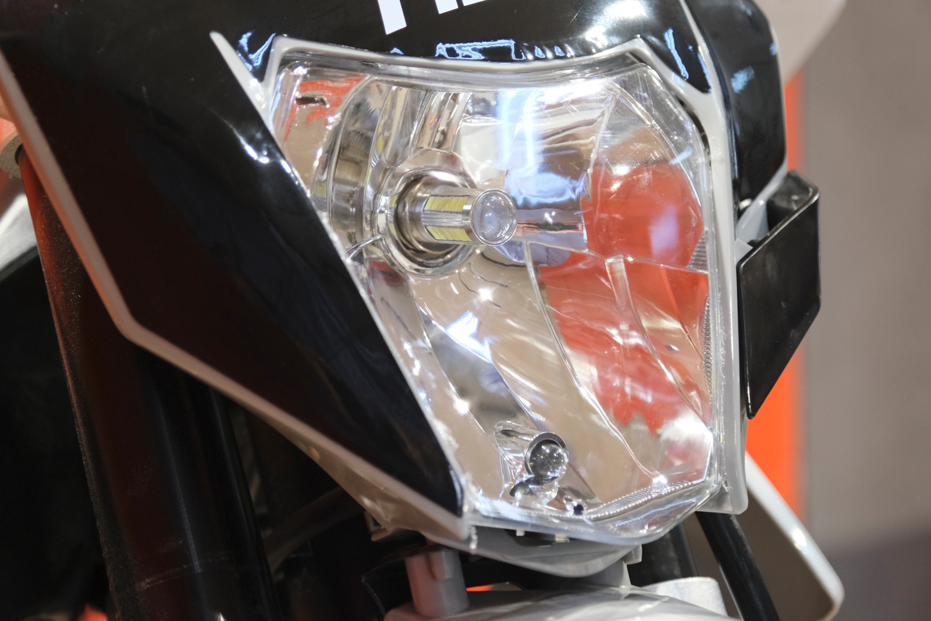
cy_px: 310
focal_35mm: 95
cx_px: 466
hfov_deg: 21.5
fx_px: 2457
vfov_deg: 14.4
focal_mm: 63
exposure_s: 1/100
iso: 2000
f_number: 4
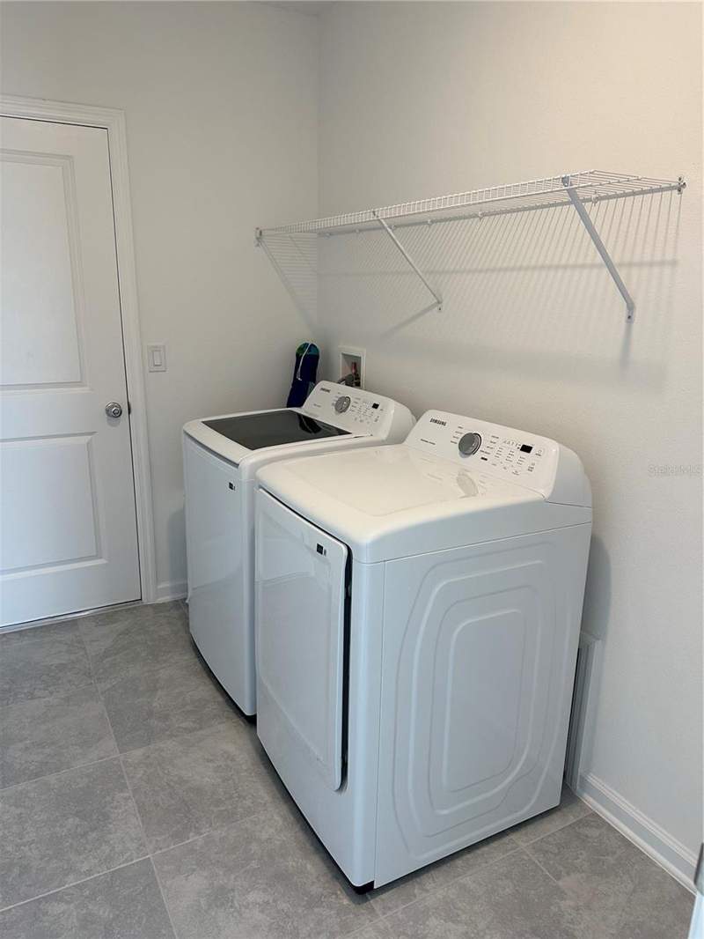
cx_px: 352
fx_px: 651
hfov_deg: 56.8
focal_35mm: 24
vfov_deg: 71.6
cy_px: 470
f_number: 1.78
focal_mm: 6.86
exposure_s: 1/120
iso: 160
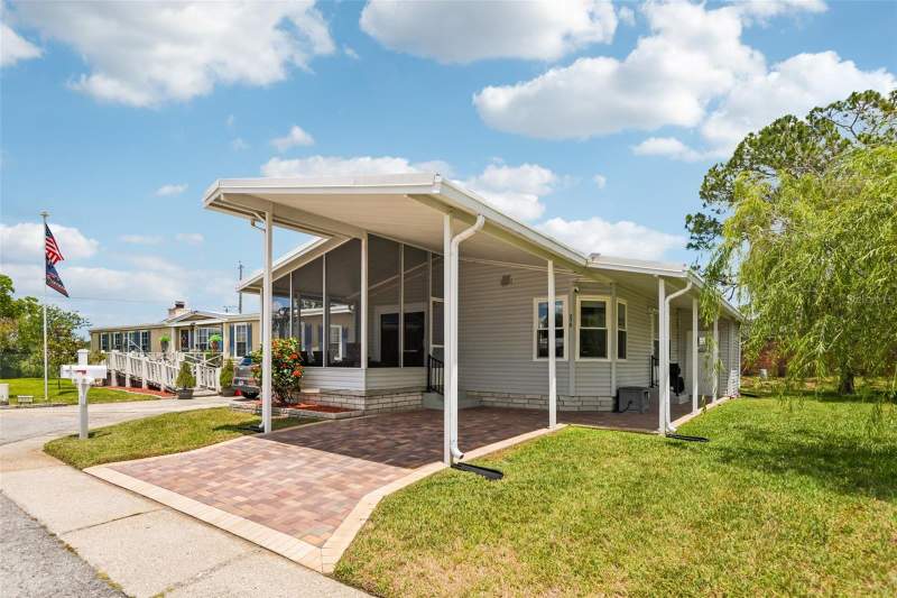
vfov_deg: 67.4
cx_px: 448
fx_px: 448
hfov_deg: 90.0
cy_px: 299
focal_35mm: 18
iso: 400
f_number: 8
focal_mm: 18
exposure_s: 1/2000
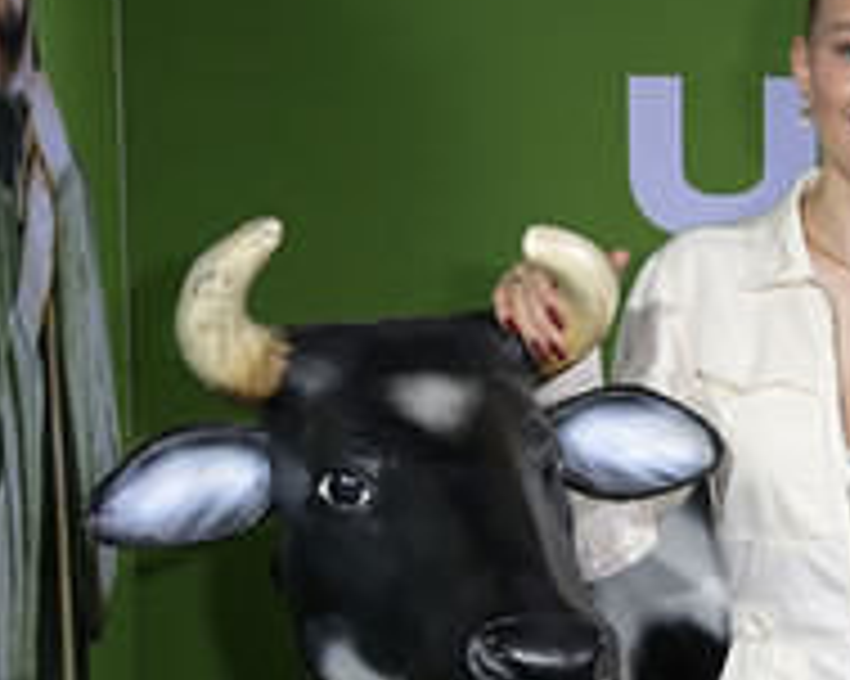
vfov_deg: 18.0
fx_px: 2137
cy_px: 459
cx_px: 924
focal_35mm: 85
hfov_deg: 21.4
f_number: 5.6
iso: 2500
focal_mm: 38
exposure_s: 1/250
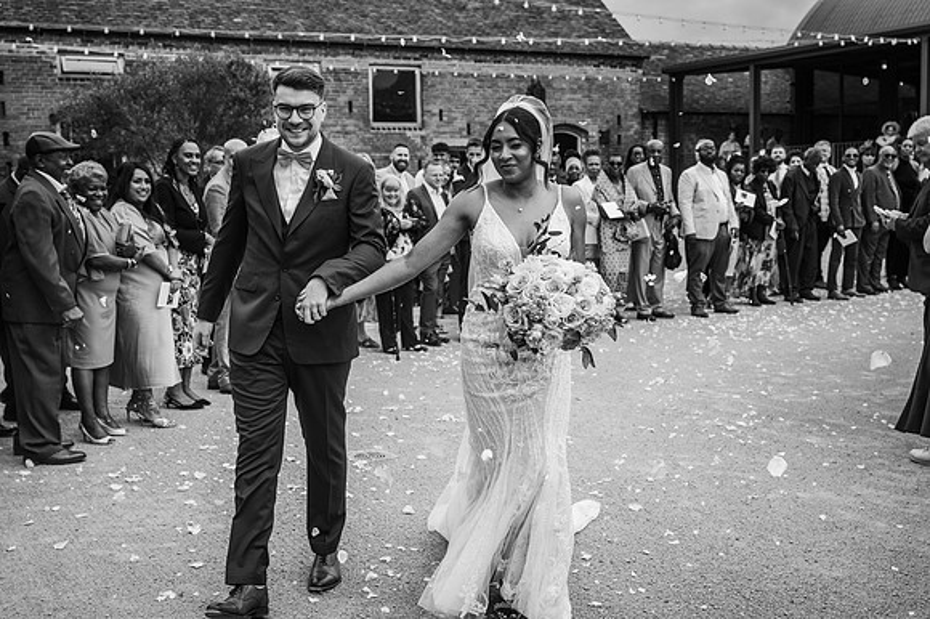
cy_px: 310
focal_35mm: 42
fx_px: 1084
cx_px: 465
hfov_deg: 46.4
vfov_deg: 31.9
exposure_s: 1/1000
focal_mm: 42
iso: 280
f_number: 5
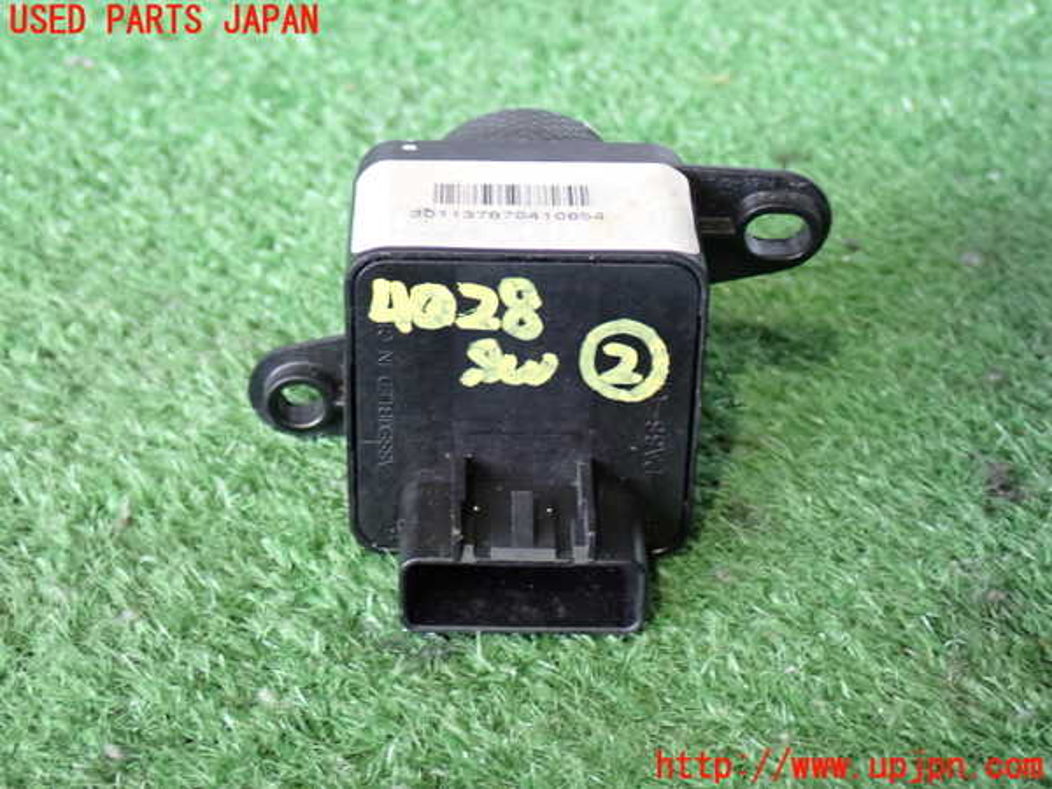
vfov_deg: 21.9
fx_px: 2036
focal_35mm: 67
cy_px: 394
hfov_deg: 29.0
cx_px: 526
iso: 800
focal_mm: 11.88
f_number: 3.8
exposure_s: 1/20
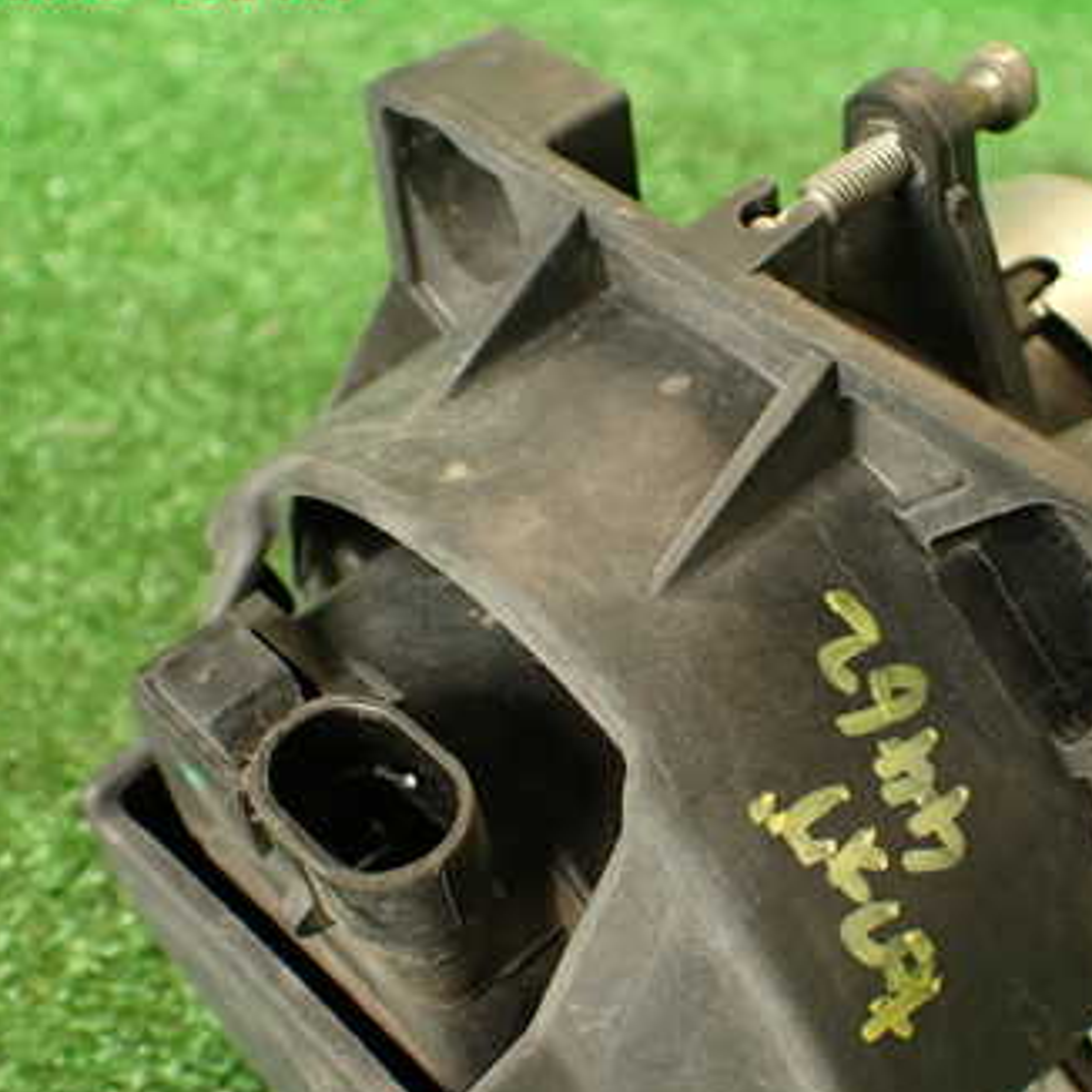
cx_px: 747
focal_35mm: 52
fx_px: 1856
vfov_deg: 32.6
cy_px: 687
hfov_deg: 32.5
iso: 200
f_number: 2.4
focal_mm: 5.79
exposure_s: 1/30
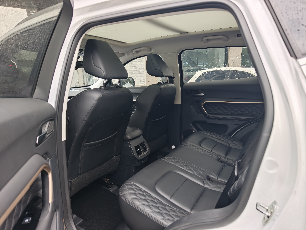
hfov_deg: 73.9
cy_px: 115
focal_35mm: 23
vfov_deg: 58.9
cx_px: 153
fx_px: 203
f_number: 1.8
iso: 400
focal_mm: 8.67
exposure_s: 1/108
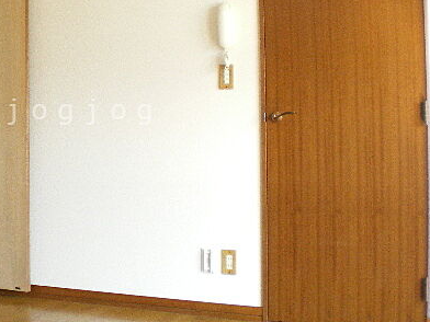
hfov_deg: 30.4
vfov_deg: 23.6
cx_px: 82
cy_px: 112
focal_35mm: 62
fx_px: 770
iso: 400
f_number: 3.1
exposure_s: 1/50
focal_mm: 6.3
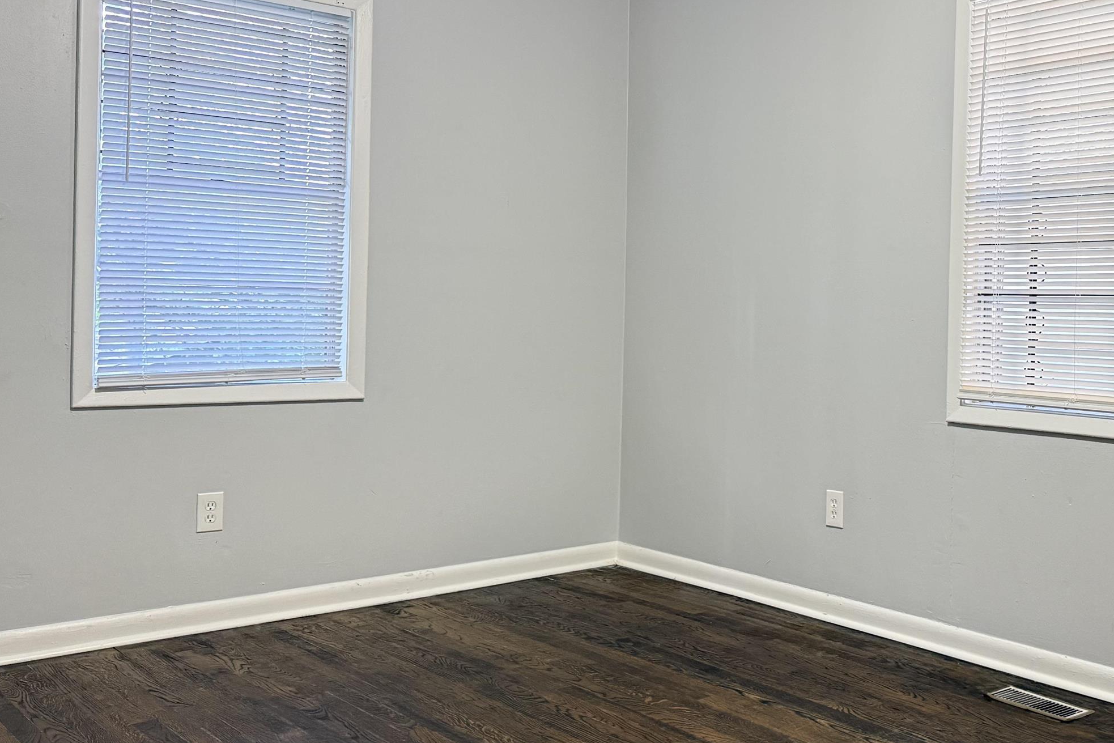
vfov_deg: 34.1
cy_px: 315
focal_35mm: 39
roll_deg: -1.5
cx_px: 818
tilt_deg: -0.1
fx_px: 1207
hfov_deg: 47.9
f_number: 1.78
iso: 320
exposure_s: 1/60
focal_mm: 6.76
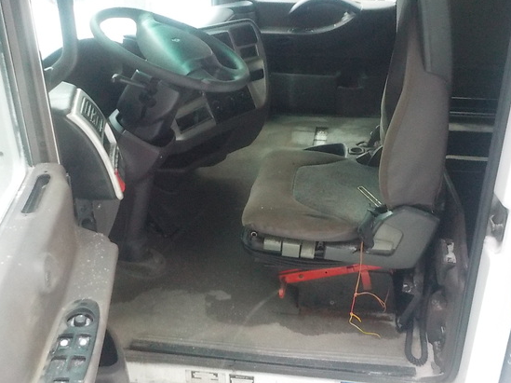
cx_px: 297
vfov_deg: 40.6
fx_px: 516
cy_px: 183
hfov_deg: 52.4
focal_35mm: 35
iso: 800
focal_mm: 4.1
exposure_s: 1/5
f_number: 3.3
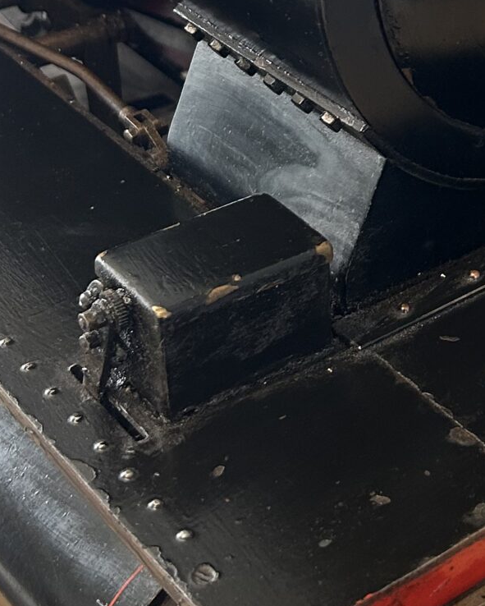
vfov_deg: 21.2
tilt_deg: -27.5
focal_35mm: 88
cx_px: 521
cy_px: 59
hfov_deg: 17.0
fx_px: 1578
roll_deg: -1.5
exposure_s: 1/89
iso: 125
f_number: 1.5
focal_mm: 5.7
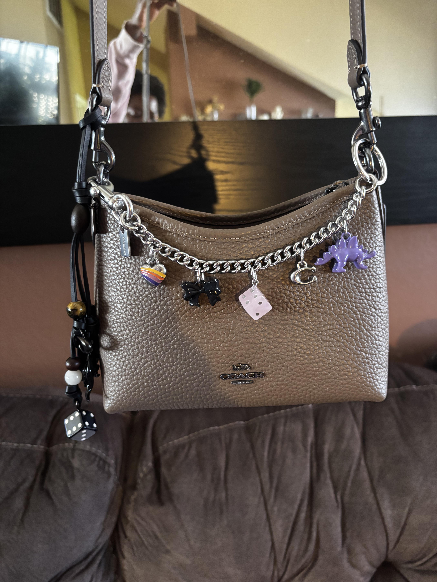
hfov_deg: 53.1
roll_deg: +1.6
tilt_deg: -14.9
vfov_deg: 67.3
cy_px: 291
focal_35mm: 26
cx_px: 218
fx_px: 438
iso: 640
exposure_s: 1/33
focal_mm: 5.96
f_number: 1.6
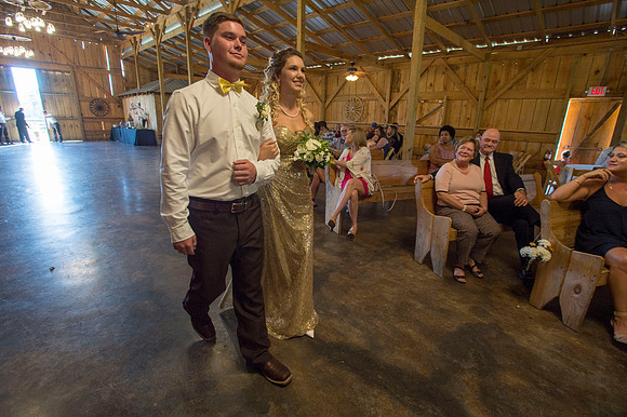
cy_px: 208
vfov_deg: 70.4
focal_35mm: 17
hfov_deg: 93.3
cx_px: 314
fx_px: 296
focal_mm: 17
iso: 1600
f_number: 6.3
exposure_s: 1/125
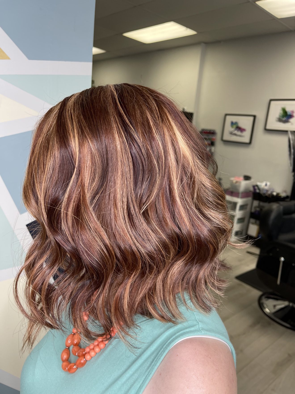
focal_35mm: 26
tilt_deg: -14.0
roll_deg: -5.3
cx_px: 148
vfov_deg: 67.3
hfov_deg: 53.1
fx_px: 295
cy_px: 197
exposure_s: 1/120
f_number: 1.6
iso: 50
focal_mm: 5.1
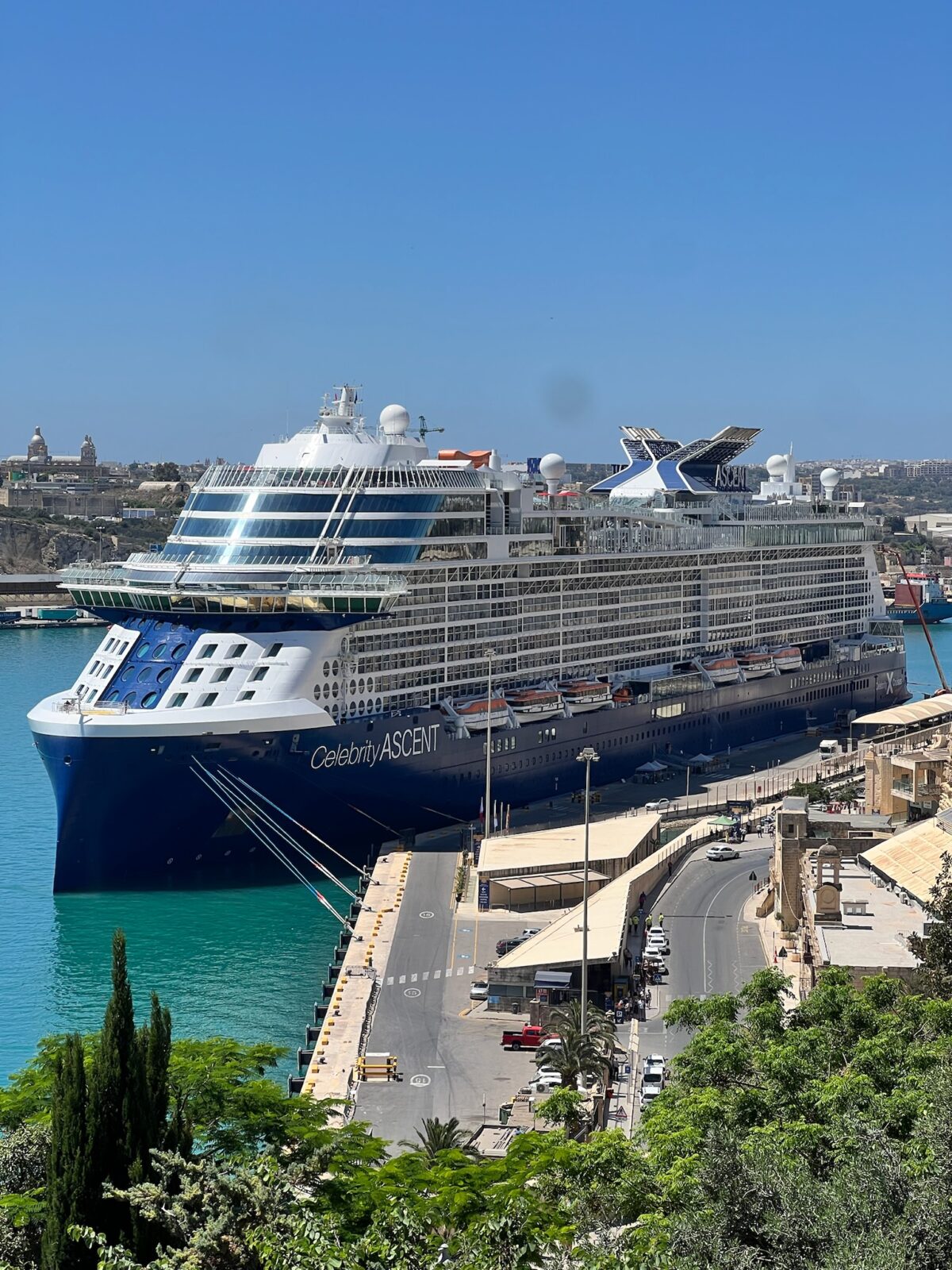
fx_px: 2824
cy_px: 635
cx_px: 476
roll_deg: +0.0
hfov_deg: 19.1
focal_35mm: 77
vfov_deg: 25.3
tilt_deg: -1.9
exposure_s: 1/927
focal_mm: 9
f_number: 2.8
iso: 32
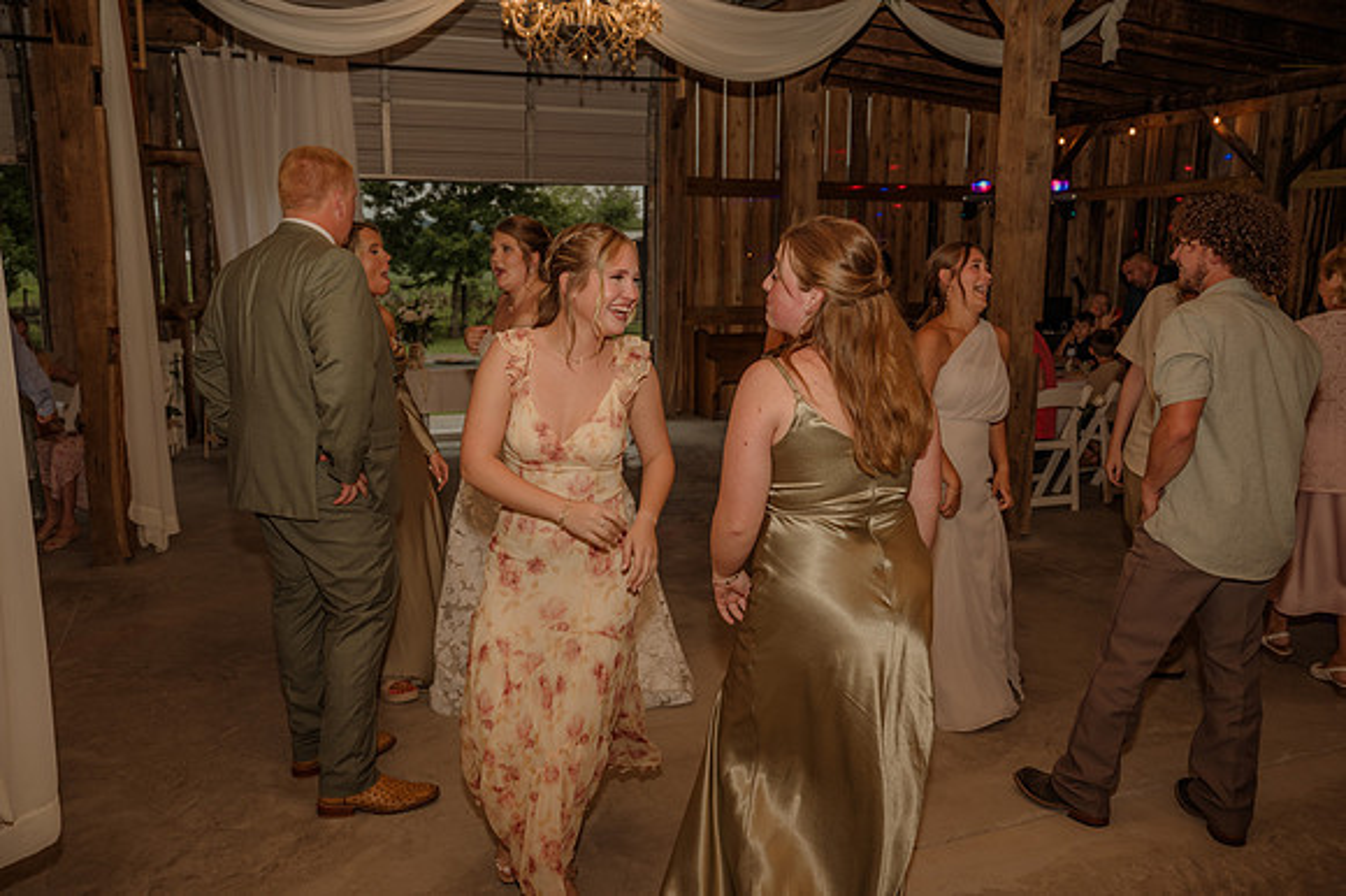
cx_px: 673
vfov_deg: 44.2
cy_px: 448
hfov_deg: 62.8
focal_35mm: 30
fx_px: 1102
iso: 320
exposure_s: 1/200
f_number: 4
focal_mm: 29.5
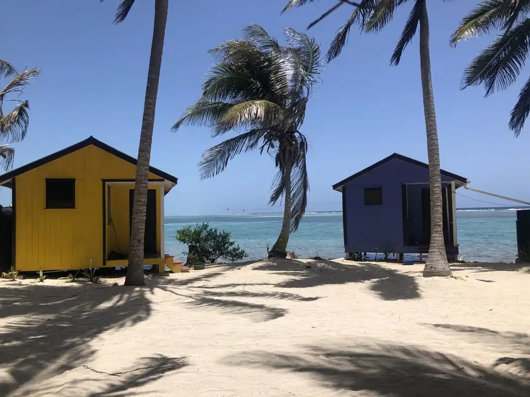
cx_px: 265
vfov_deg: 49.7
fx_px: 429
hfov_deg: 63.4
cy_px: 198
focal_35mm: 28
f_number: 1.8
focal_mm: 3.99
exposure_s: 1/3040
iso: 20
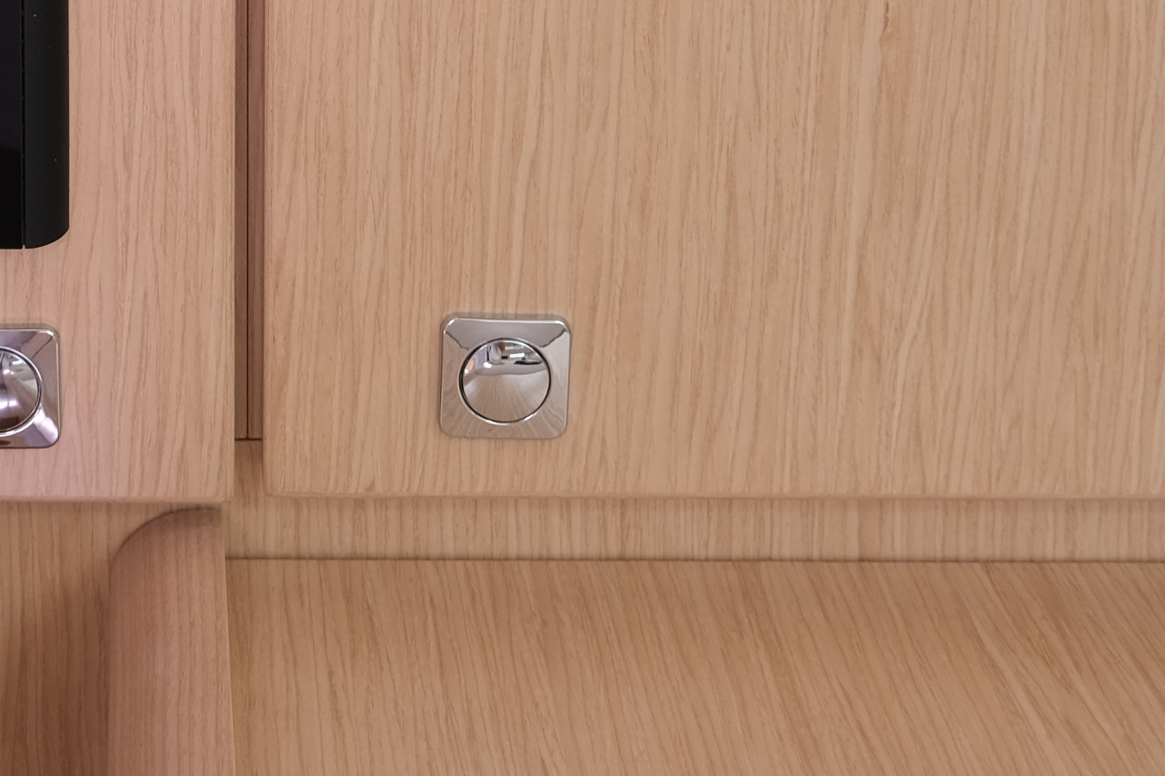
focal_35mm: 89
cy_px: -441
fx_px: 2880
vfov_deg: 14.2
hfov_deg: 22.3
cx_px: 89
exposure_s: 1/40
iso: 250
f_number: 4
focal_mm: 16
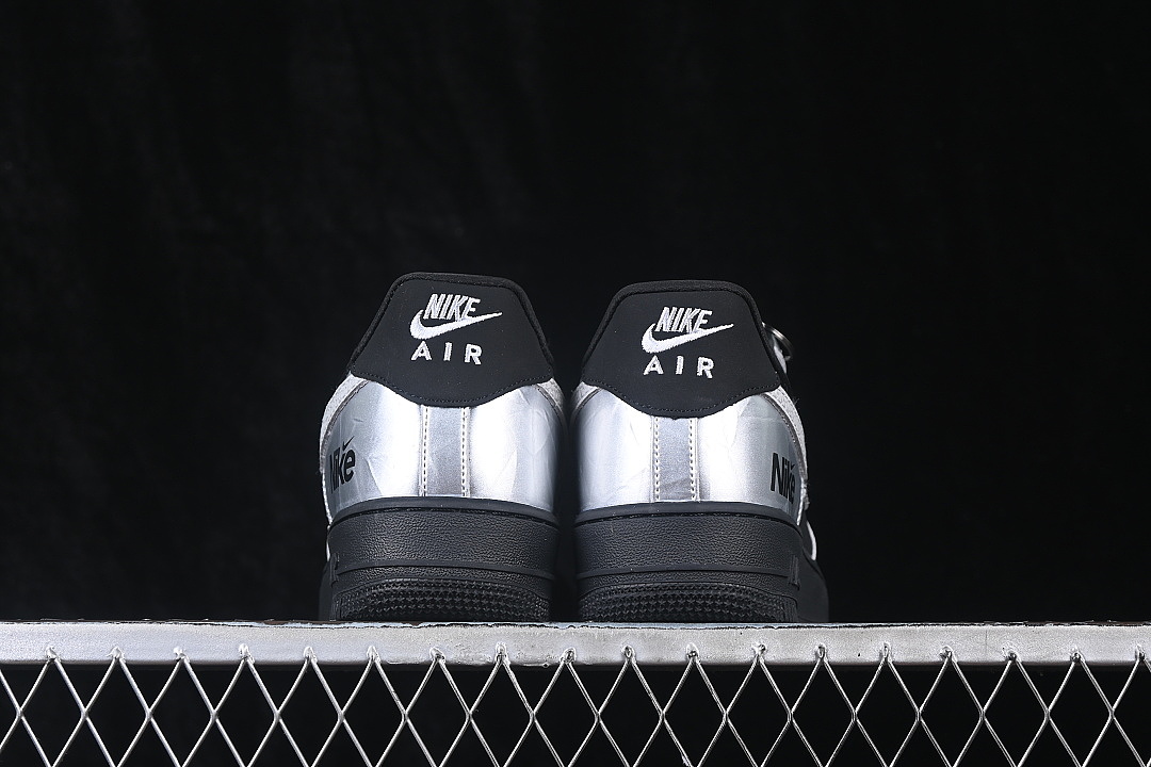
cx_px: 576
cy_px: 384
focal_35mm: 75
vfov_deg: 18.2
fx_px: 2398
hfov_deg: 27.0
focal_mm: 50
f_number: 6.3
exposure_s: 1/60
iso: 160
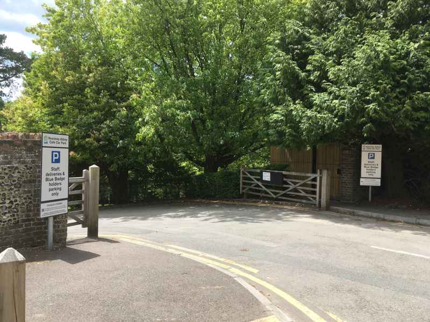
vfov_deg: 48.2
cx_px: 215
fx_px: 360
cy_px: 161
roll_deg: -1.4
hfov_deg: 61.7
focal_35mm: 29
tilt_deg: -3.0
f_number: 2.2
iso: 25
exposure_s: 1/894
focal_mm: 4.15
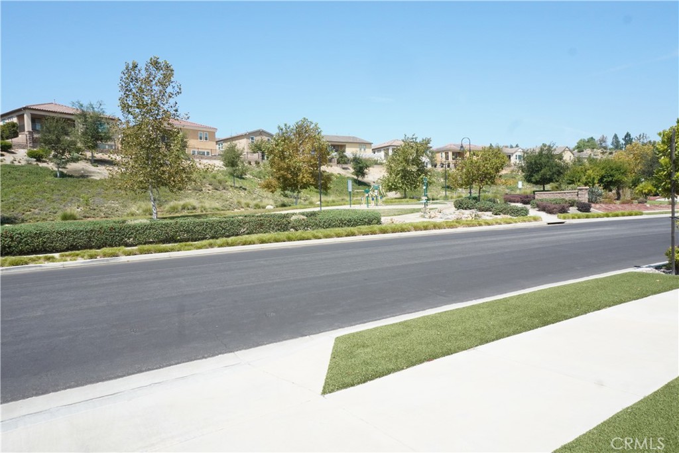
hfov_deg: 73.7
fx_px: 453
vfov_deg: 53.1
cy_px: 226
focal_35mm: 24
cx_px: 340
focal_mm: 16
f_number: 14
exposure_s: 1/500
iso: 1000
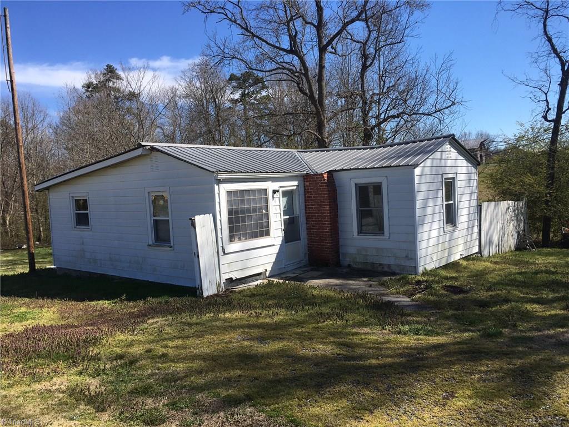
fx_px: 477
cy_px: 214
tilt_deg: -2.9
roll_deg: +2.8
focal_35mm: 29
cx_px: 284
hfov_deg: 61.7
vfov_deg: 48.2
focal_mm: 4.15
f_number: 2.2
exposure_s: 1/1399
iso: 25
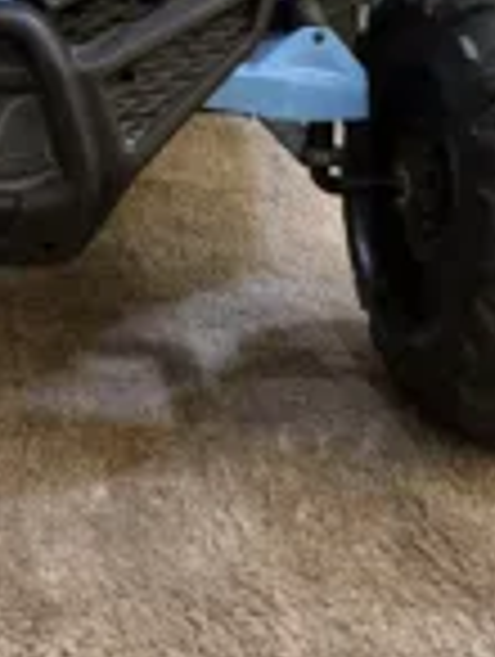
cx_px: -54
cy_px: -81
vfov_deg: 25.2
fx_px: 1350
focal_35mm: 71
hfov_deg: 19.8
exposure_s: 1/50
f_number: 1.6
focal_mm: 5.96
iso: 200
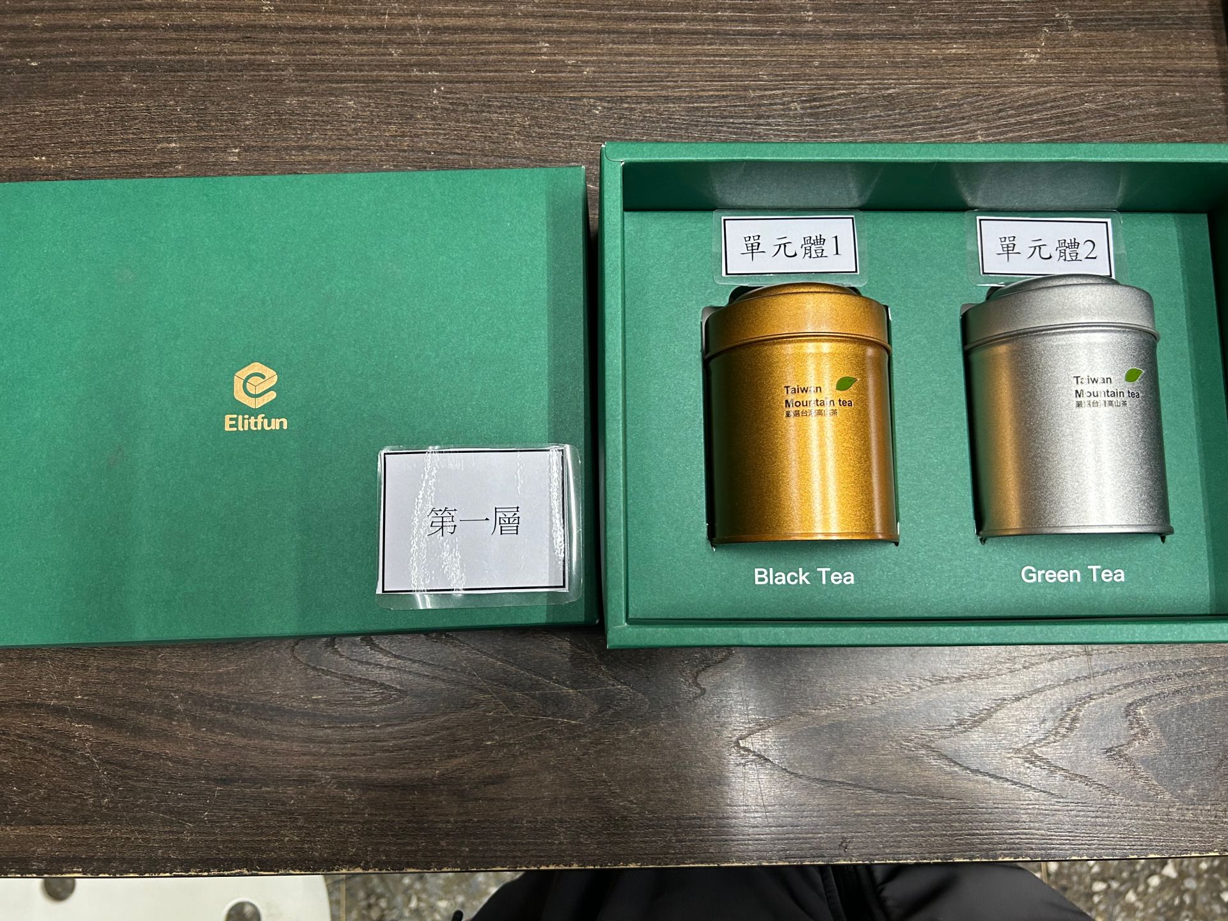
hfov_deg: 67.3
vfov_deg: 53.1
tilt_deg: -82.8
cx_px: 614
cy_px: 460
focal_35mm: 26
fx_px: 922
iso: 200
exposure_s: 1/60
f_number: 1.5
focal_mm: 5.7
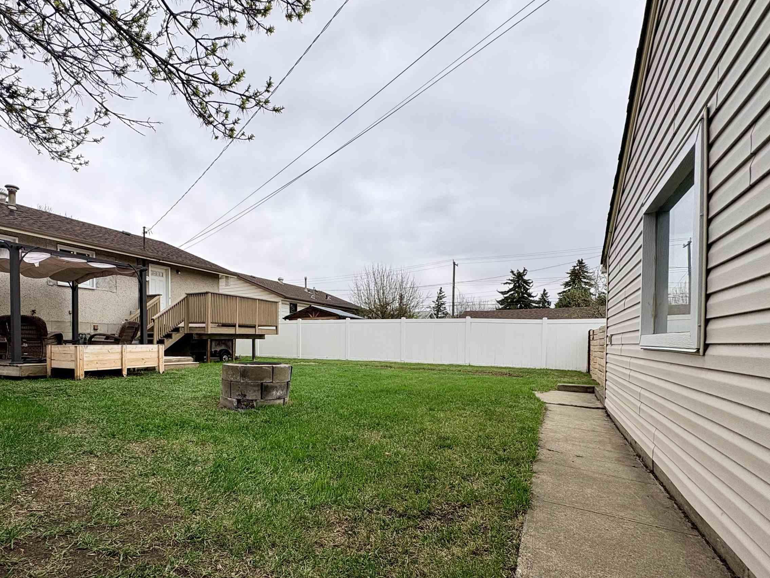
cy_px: 352
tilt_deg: +0.0
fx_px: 423
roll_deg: +0.9
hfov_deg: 83.5
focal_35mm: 19
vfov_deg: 67.9
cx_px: 304
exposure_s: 1/529
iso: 40
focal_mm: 2.22
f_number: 2.2
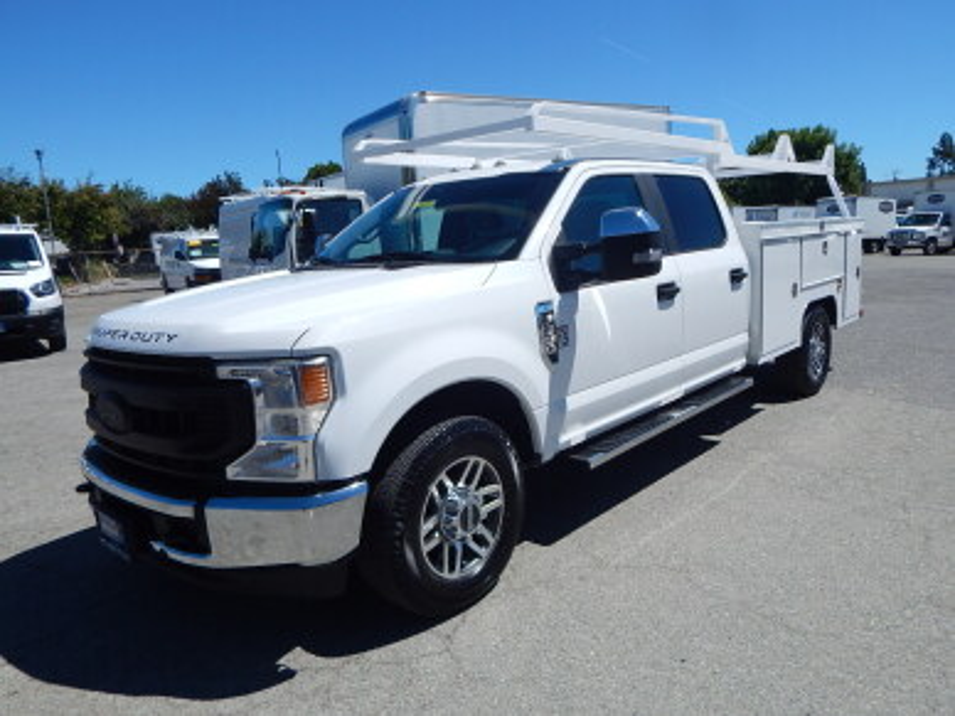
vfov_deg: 54.9
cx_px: 478
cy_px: 358
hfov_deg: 69.4
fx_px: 690
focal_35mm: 25
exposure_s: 1/1000
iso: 125
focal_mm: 4.5
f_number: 6.1
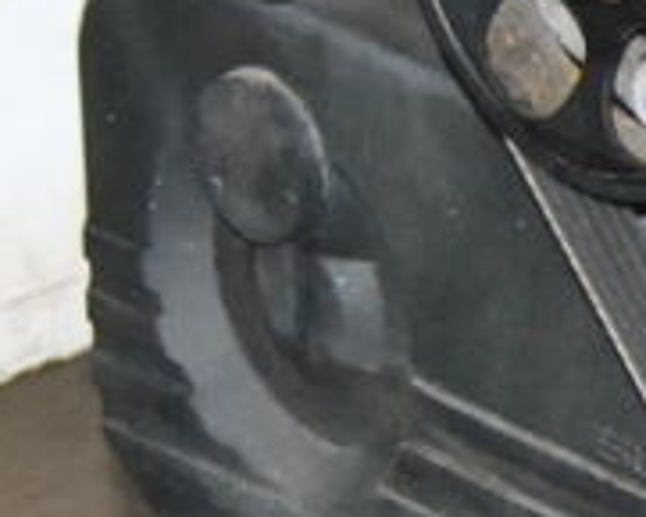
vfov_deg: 3.0
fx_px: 10005
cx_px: 2216
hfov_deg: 3.6
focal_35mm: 523
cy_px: 440
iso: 800
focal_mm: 42
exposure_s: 1/200
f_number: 9
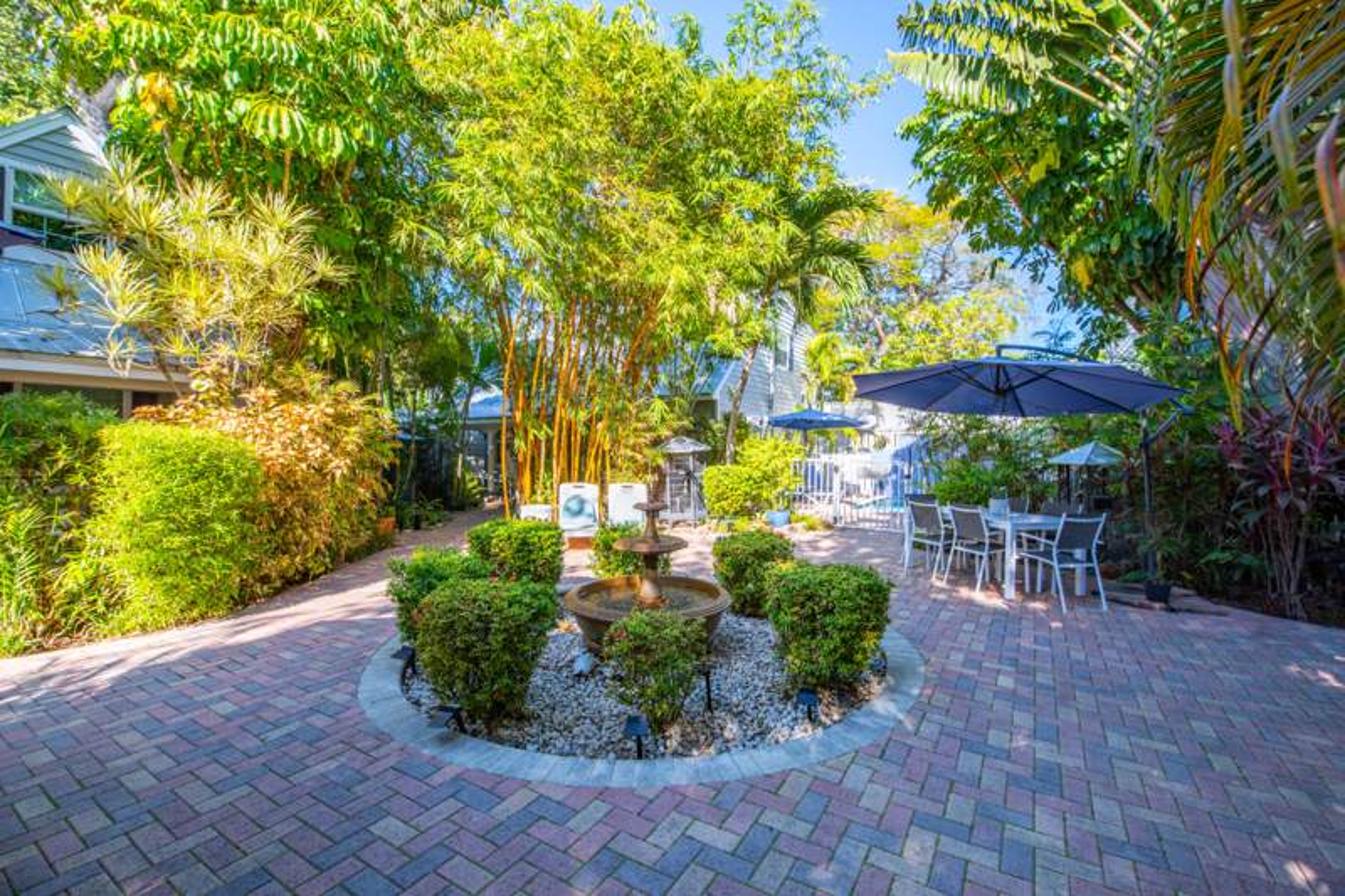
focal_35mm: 15
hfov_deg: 100.4
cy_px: 448
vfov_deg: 77.3
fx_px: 560
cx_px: 672
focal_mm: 15
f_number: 4.5
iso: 125
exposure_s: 1/320
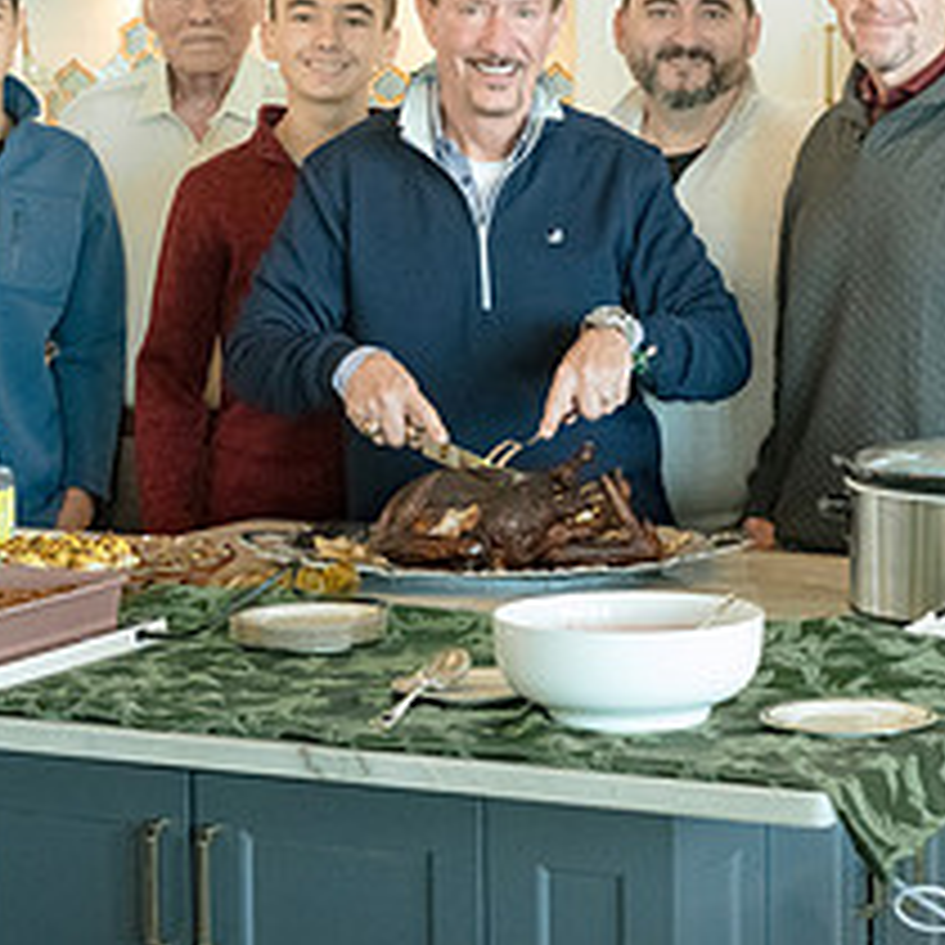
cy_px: 207
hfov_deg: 13.9
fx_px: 3861
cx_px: 704
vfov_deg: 13.9
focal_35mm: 125
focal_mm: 50
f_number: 6.3
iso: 5000
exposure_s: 1/80
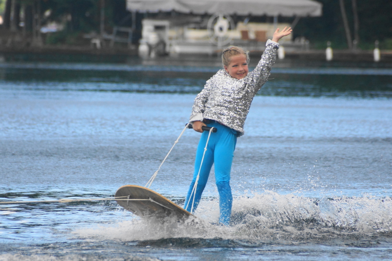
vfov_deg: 3.7
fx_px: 4082
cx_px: 196
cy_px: 130
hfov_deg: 5.5
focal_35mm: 375
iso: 500
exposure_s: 1/400
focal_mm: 250
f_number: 6.3
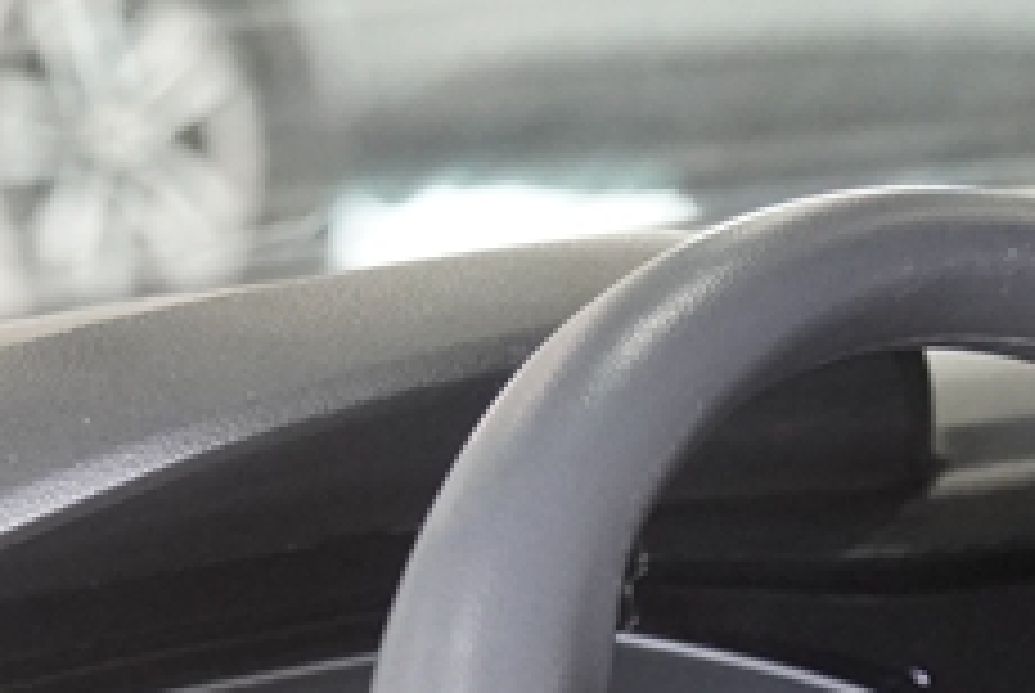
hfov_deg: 8.5
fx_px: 6909
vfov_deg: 5.6
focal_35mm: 240
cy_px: 1289
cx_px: 1179
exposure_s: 1/160
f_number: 2.8
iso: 2500
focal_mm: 36
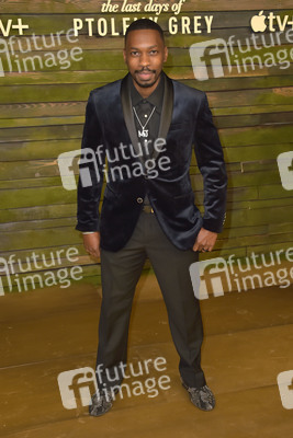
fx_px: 585
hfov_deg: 28.1
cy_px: 219
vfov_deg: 41.1
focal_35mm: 48
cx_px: 146
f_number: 7.1
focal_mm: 48
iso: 320
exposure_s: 1/250
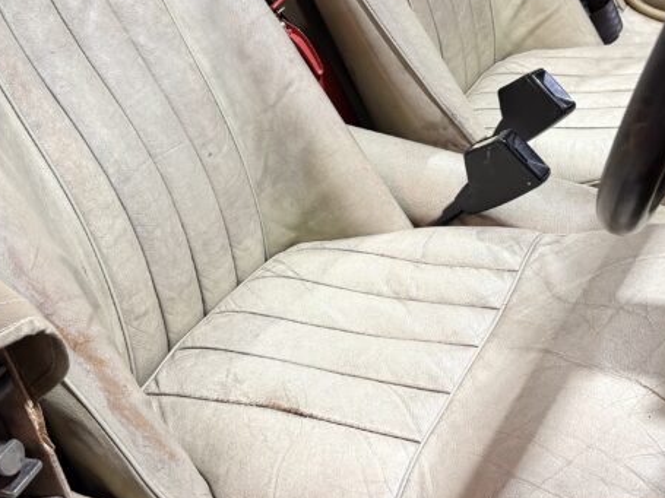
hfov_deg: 35.6
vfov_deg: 26.5
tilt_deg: -26.7
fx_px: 1037
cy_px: 93
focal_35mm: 54
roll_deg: +0.8
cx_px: 332
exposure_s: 1/50
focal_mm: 6.76
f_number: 1.78
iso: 160
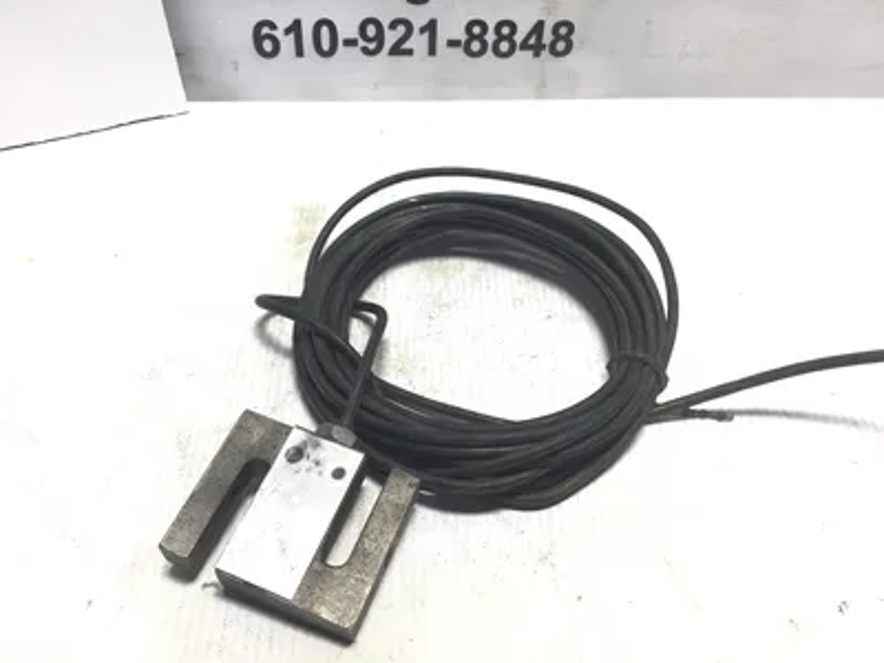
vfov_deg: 45.4
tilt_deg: -43.4
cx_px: 442
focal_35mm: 31
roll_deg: -3.3
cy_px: 332
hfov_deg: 58.4
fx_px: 792
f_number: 2.4
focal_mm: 3.3
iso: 32
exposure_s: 1/120
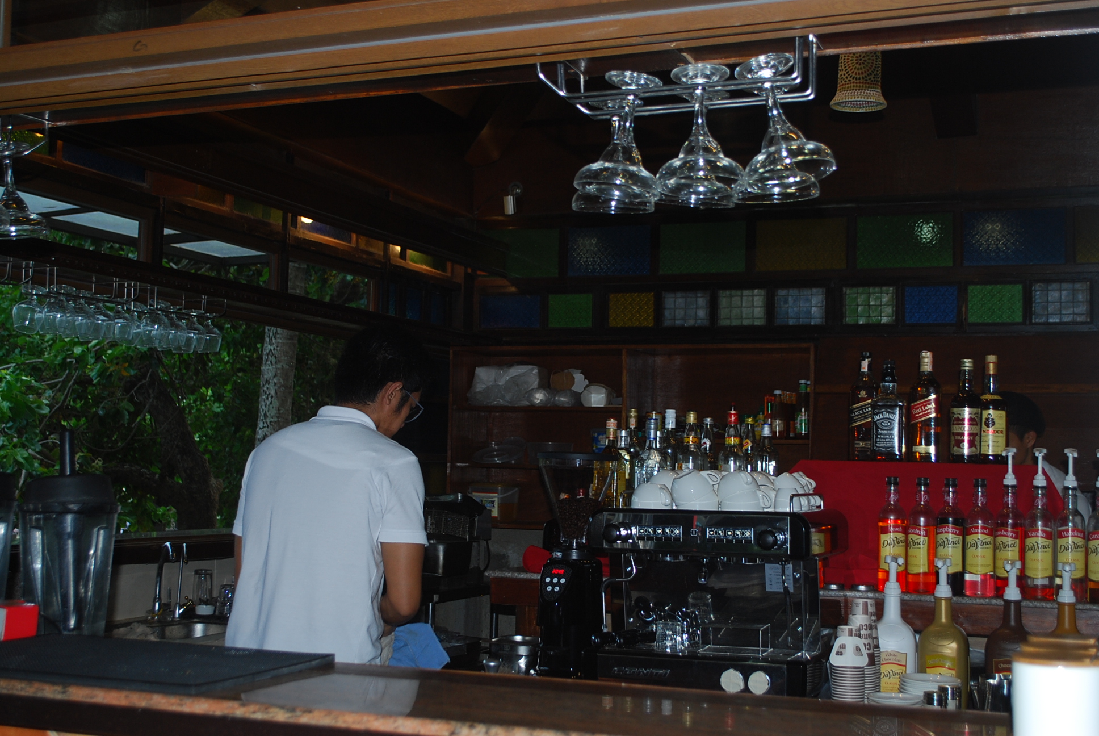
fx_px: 1467
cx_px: 550
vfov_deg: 28.2
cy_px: 368
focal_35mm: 48
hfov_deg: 41.1
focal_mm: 32
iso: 200
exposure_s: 1/60
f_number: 4.8
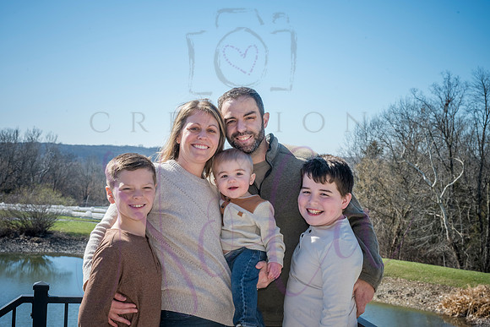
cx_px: 245
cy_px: 164
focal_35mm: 58
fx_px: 790
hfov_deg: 34.5
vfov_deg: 23.4
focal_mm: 58
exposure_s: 1/320
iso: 400
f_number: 14
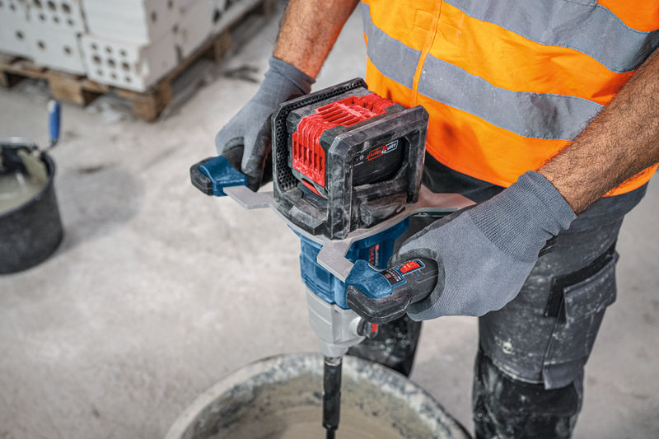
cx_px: 330
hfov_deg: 53.1
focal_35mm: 36
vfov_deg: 36.9
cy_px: 220
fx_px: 659
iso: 1000
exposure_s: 1/200
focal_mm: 36
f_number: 4.5
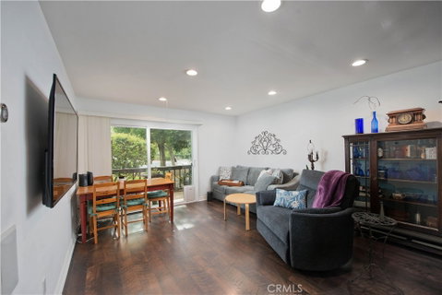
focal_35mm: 15
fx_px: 184
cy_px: 148
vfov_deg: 77.4
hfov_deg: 100.4
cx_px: 221
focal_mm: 15
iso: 400
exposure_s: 1/100
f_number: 5.6
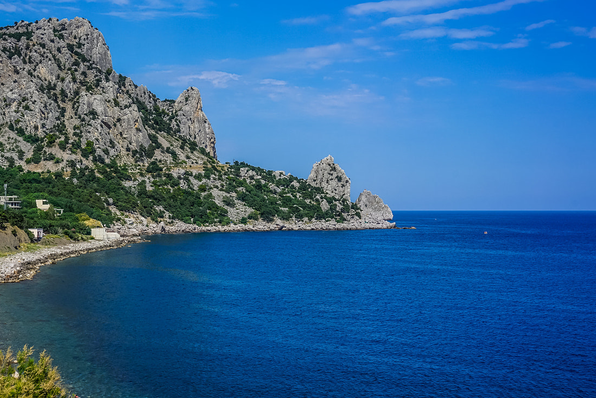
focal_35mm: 51
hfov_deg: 38.3
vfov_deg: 26.5
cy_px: 176
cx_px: 182
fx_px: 844
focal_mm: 35
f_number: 11
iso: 100
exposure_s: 1/200
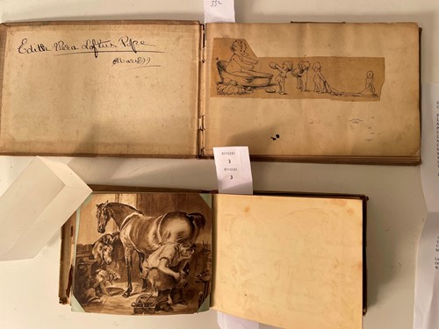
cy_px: 164
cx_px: 220
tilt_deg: -86.3
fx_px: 330
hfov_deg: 67.3
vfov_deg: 53.1
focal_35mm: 26
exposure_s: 1/100
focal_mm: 4.2
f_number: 1.6
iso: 50
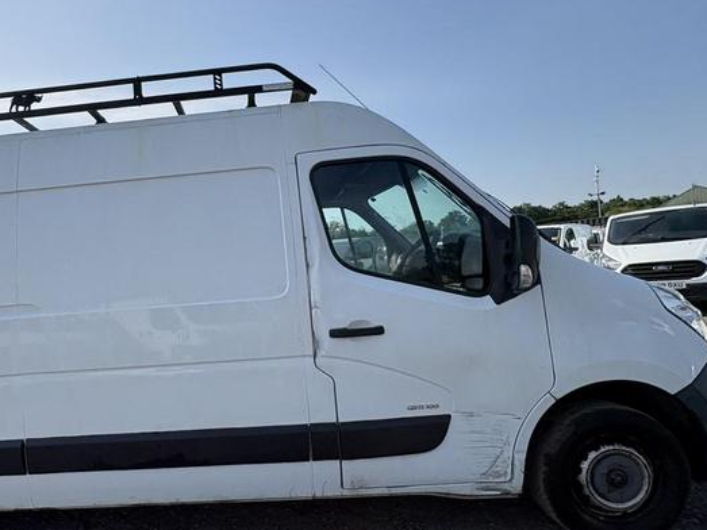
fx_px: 490
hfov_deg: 68.8
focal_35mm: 24
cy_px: 269
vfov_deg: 56.8
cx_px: 215
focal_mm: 2.22
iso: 50
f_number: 2.2
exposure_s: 1/1880
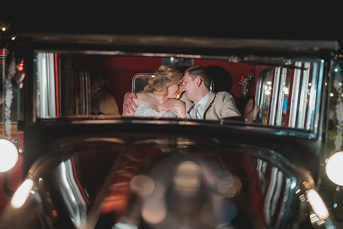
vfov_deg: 23.6
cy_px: 107
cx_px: 159
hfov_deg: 34.7
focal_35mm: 58
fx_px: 548
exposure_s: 1/100
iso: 3200
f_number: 1.8
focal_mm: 50
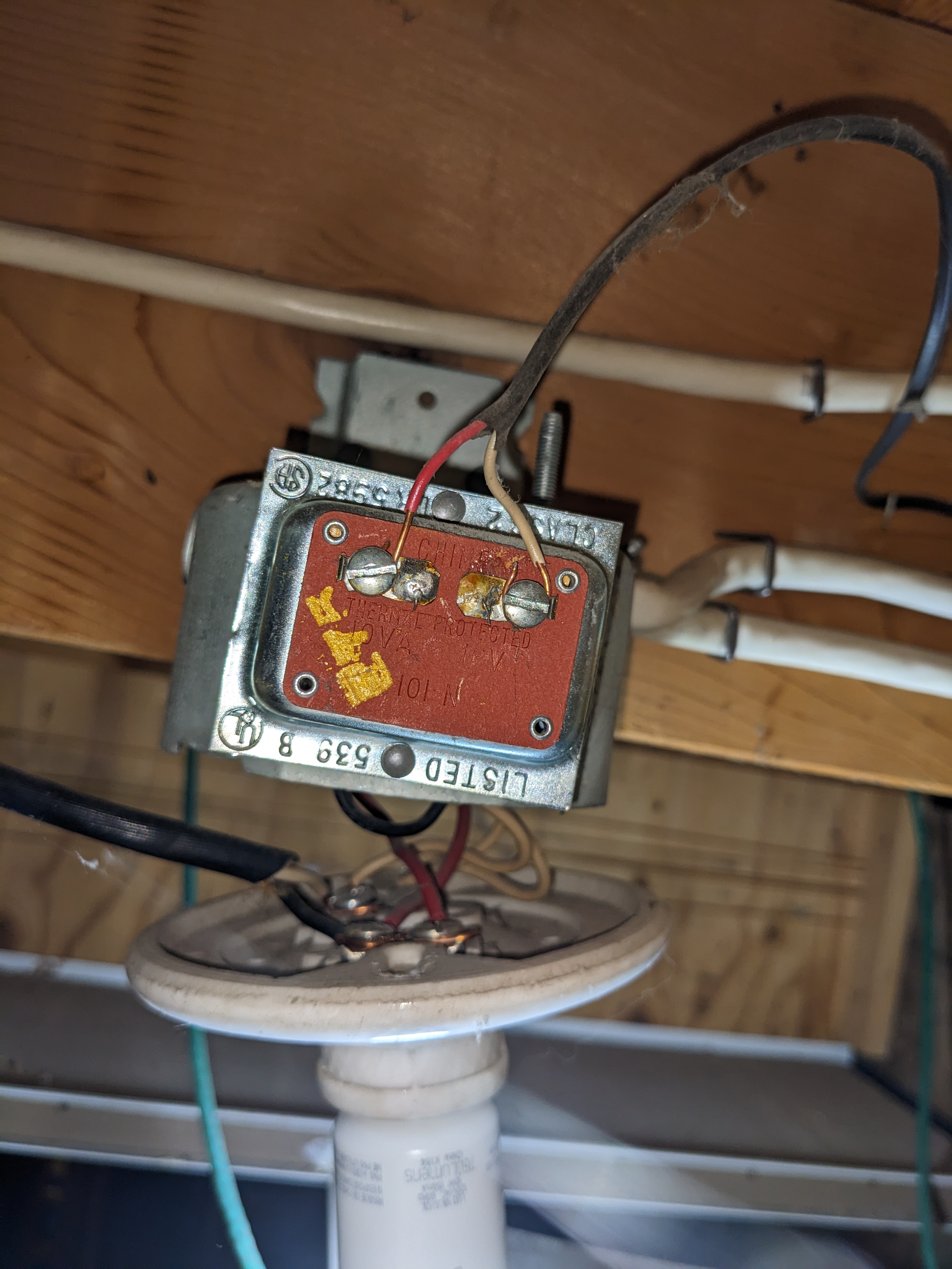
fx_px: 990
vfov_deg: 65.3
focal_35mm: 27
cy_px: 634
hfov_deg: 51.4
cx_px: 476
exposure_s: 1/102
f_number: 1.73
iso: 49
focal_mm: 4.38
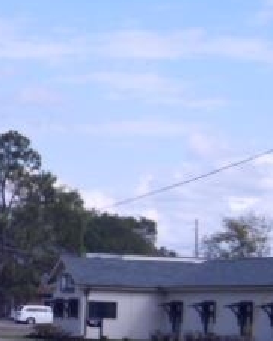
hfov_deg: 9.9
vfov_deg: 12.3
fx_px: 1564
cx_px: 14
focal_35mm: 155
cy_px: 317
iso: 80
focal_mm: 6.3
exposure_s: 1/180
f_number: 8.2
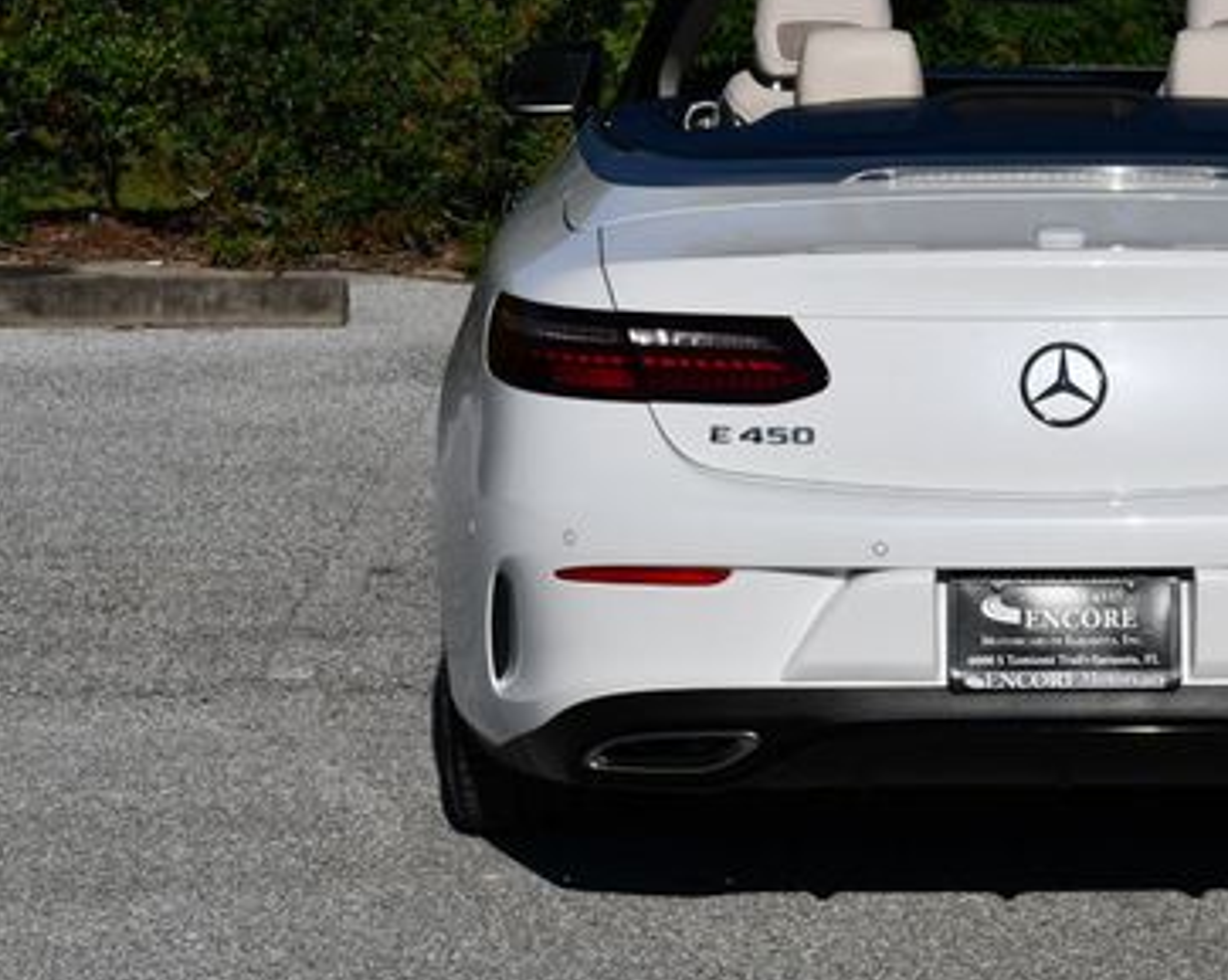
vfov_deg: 11.6
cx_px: 1024
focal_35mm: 133
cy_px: 424
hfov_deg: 14.4
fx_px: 4830
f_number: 11
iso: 100
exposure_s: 1/500
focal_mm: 40
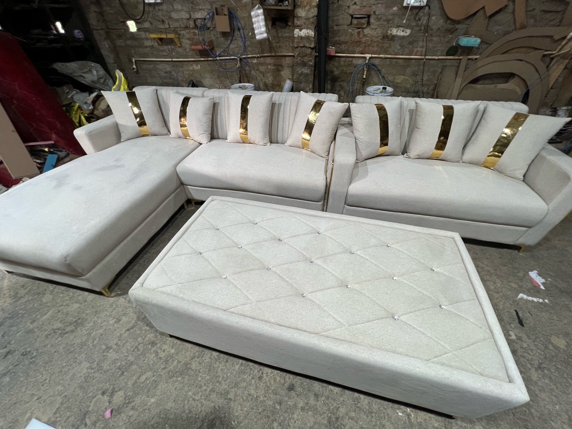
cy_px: 214
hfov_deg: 106.2
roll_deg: -0.3
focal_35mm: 13
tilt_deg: -40.2
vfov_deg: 89.9
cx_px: 286
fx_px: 215
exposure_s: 1/100
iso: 200
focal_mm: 1.57
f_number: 1.8
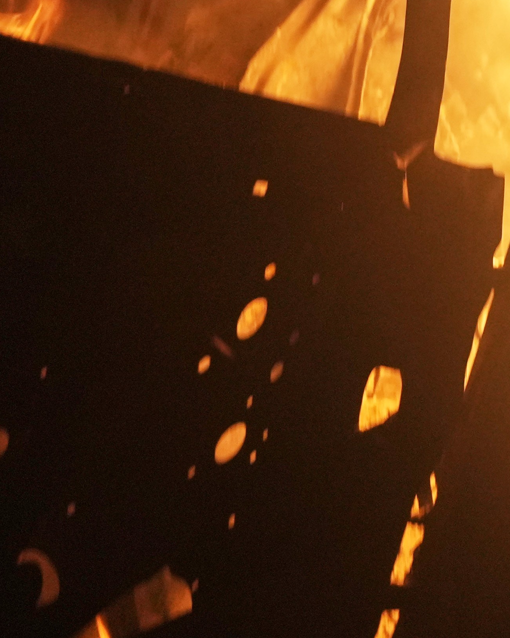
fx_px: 1566
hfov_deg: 11.4
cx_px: 1503
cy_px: -251
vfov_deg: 20.5
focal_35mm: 83
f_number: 2.8
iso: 1600
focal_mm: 16.6
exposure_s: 1/80
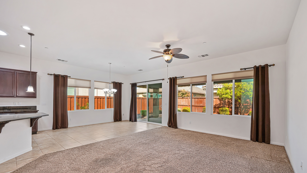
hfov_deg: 99.4
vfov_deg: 66.7
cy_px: 100
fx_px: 130
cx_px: 153
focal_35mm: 16
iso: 640
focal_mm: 15
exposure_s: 1/200
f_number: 10
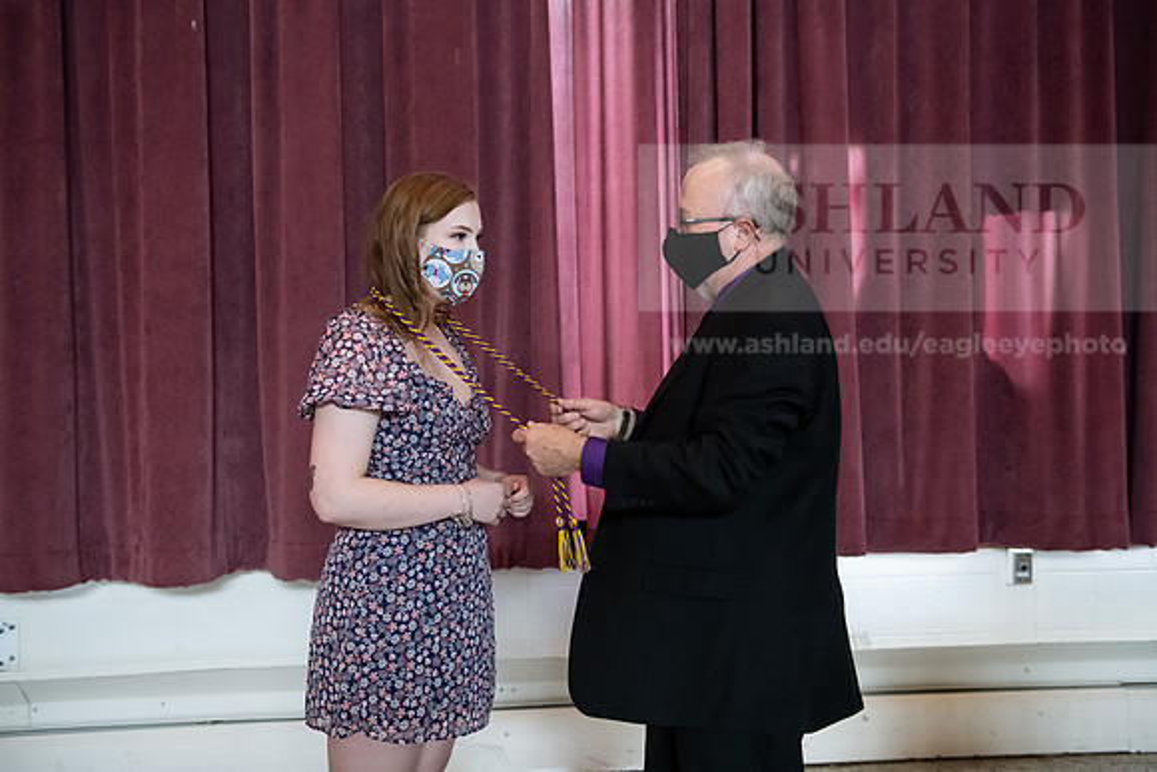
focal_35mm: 38
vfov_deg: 35.1
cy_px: 386
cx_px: 578
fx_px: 1222
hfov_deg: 50.7
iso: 2500
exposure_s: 1/200
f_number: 3.5
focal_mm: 38
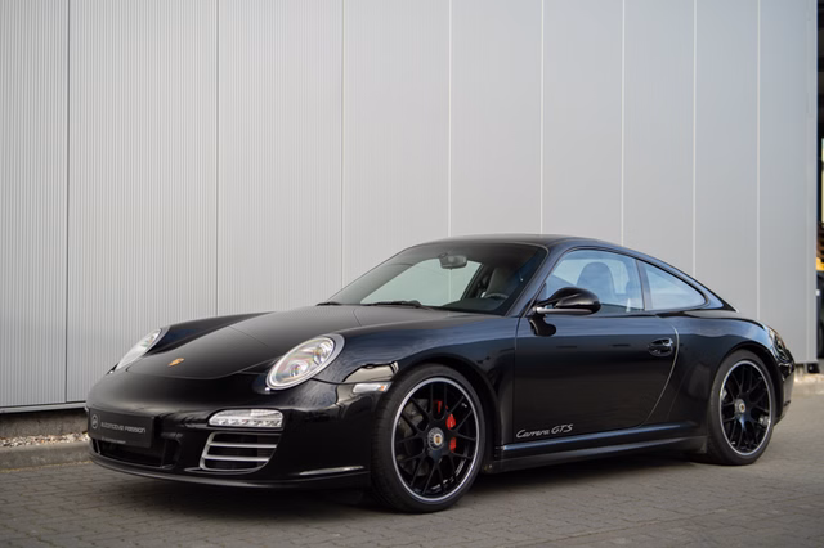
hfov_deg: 39.6
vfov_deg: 27.0
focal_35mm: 50
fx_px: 1144
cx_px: 412
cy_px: 274
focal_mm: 50
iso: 100
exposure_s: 1/640
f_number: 2
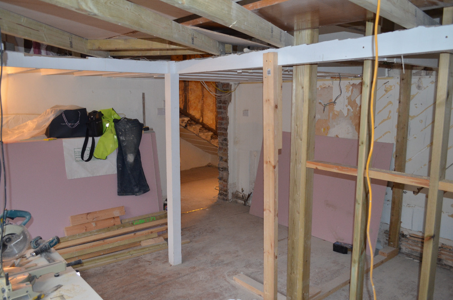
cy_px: 150
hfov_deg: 62.0
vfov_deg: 43.4
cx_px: 226
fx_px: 377
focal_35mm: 30
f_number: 3.8
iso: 800
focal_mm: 20
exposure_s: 1/60
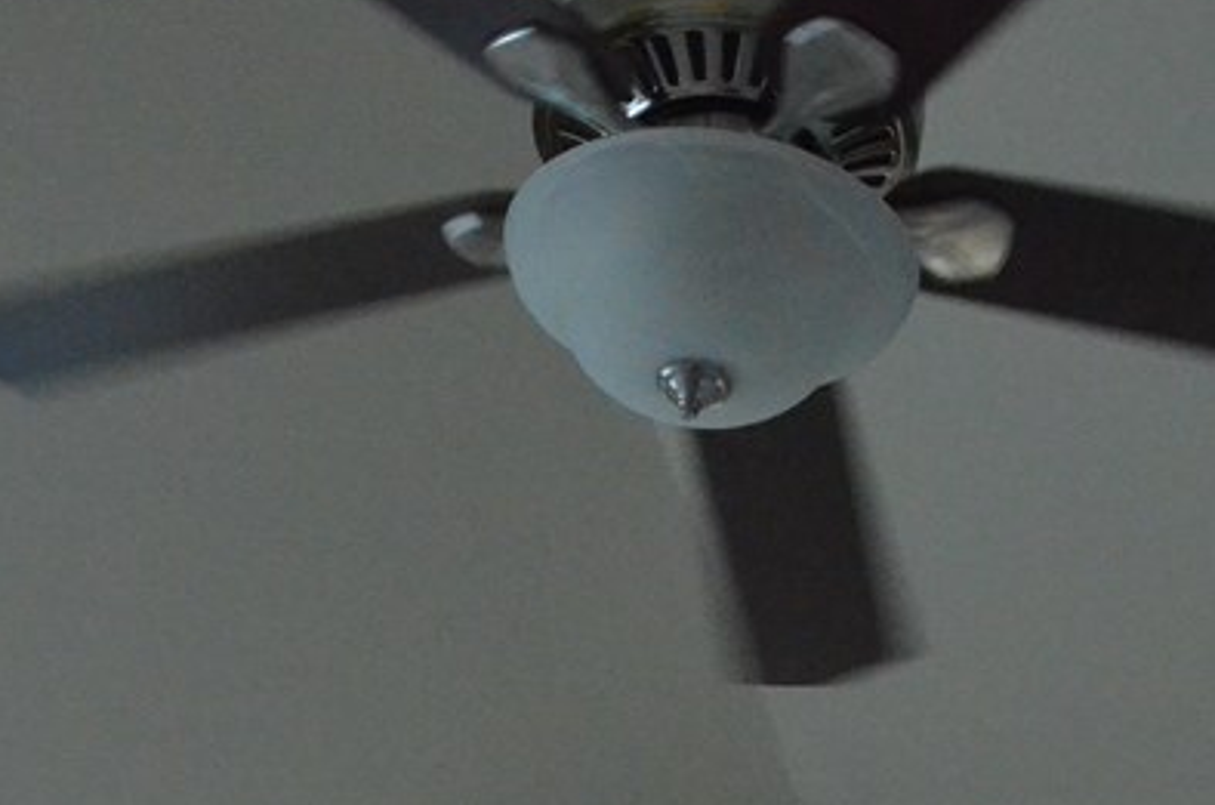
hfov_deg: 17.7
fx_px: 3907
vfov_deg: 11.7
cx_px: 680
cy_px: 227
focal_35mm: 116
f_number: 6.3
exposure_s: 1/160
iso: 6400
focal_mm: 28
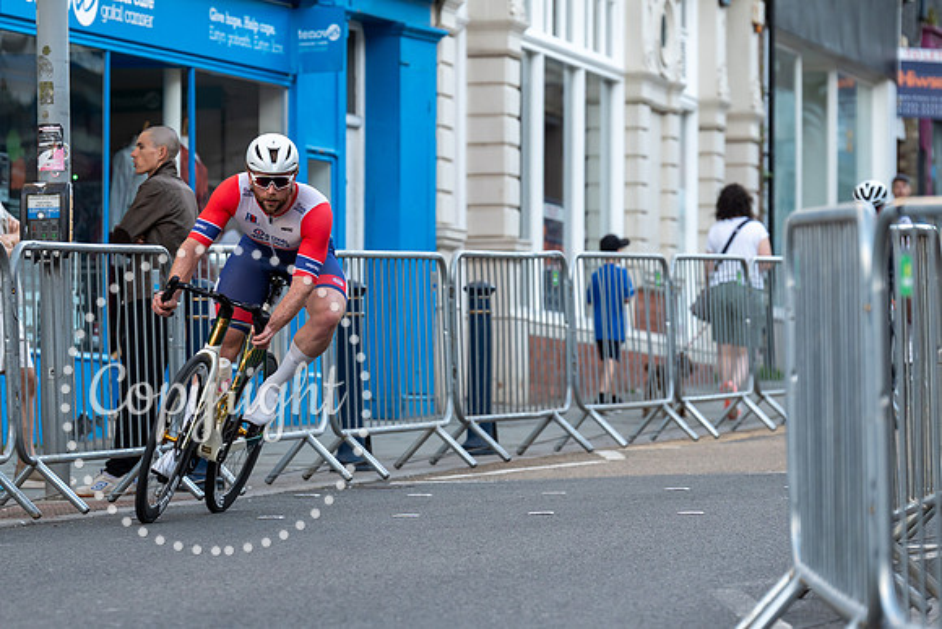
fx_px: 5298
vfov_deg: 6.8
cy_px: 283
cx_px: 373
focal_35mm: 202
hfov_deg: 10.2
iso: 640
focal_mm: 150
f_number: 4
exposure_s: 1/640
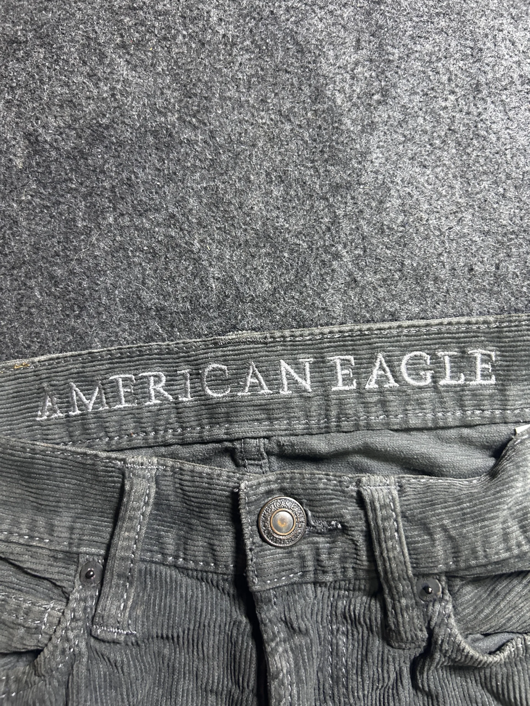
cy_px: 353
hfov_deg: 53.1
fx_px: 531
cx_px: 265
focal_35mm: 26
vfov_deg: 67.3
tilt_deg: -52.1
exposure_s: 1/33
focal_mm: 5.7
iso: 400
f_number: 1.5
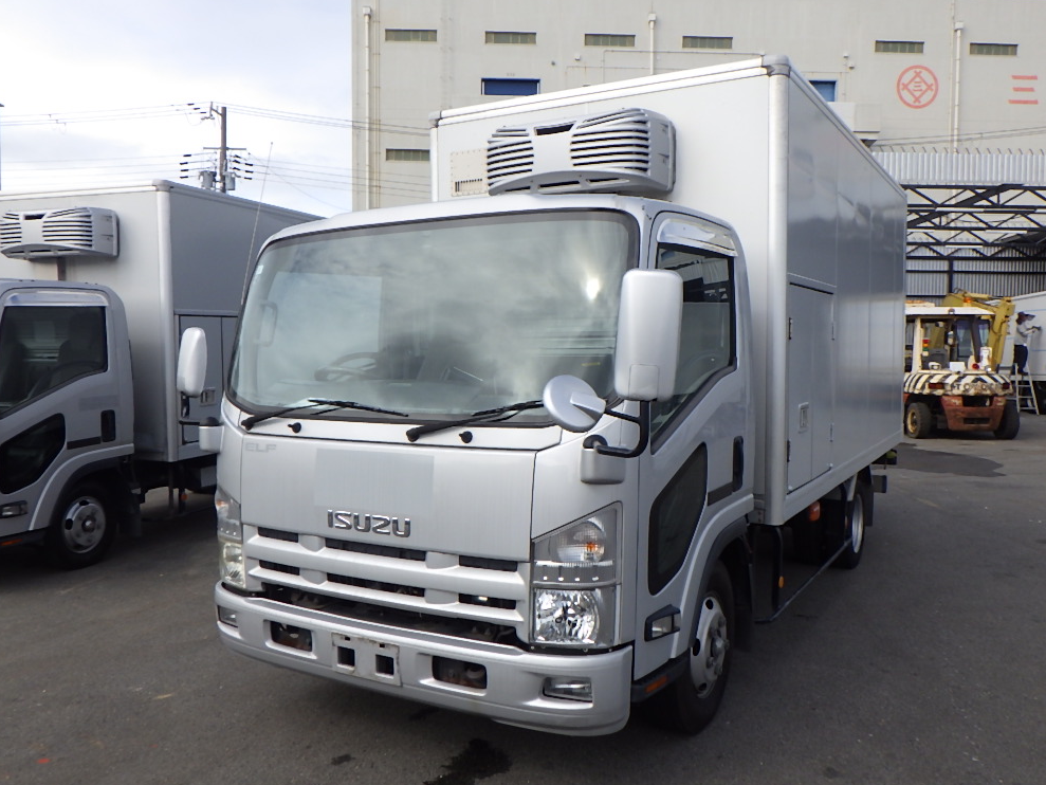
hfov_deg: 61.7
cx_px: 530
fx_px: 876
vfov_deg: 48.2
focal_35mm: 29
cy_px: 394
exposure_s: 1/800
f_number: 4.2
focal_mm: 5
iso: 125
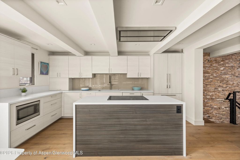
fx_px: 113
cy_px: 80
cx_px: 120
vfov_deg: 70.5
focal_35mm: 17
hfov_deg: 93.3
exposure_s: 1/1.25
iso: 400
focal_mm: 17
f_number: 11
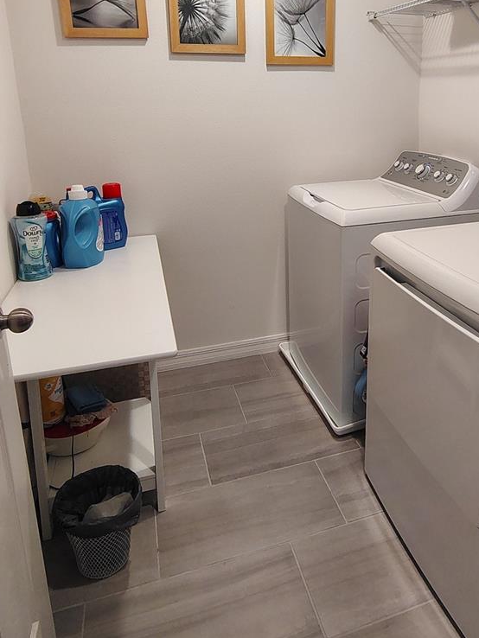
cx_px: 292
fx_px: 479
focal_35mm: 26
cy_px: 211
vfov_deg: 65.4
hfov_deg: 52.6
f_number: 2.2
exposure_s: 1/60
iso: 366
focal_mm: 2.13
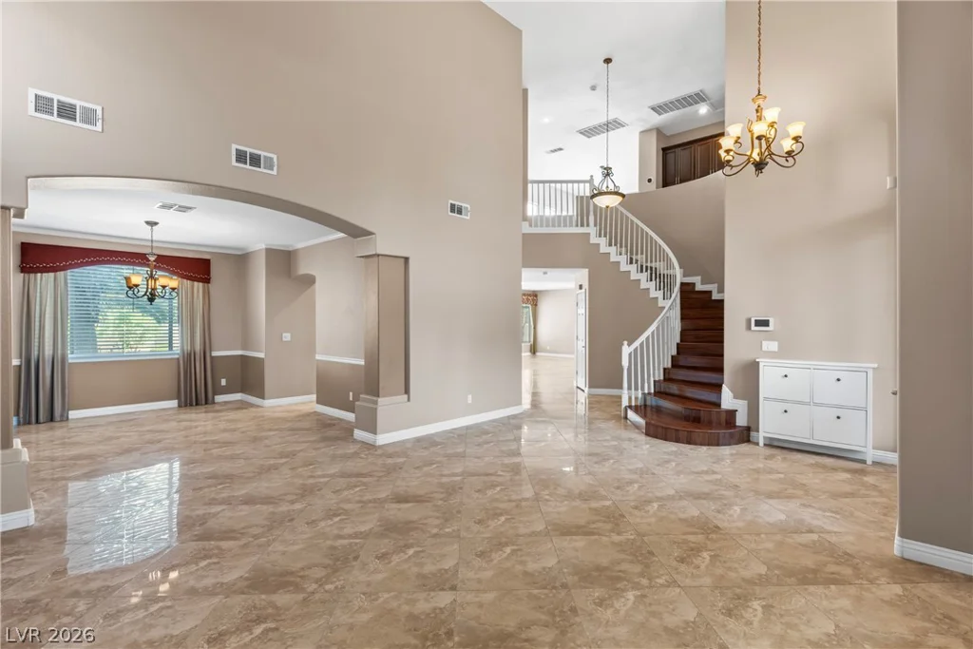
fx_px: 460
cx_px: 486
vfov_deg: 70.5
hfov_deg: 93.3
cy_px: 324
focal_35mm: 17
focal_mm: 17
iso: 400
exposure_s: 1.6
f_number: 8
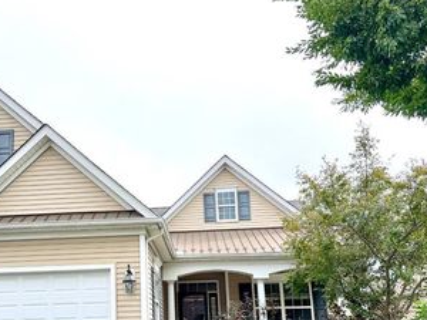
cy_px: 235
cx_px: 131
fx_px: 493
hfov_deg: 45.8
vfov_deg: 35.3
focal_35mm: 40
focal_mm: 6.76
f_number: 1.78
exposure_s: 1/1385
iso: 100
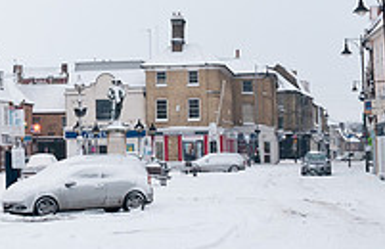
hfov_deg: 17.0
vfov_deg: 11.5
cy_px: 69
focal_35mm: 116
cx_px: -74
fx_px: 1229
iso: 200
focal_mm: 24
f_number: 16
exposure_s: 1/6
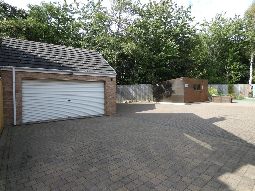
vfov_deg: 66.0
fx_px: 147
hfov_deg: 81.7
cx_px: 128
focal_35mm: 20
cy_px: 96
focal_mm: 3.6
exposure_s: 1/500
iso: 80
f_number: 2.8
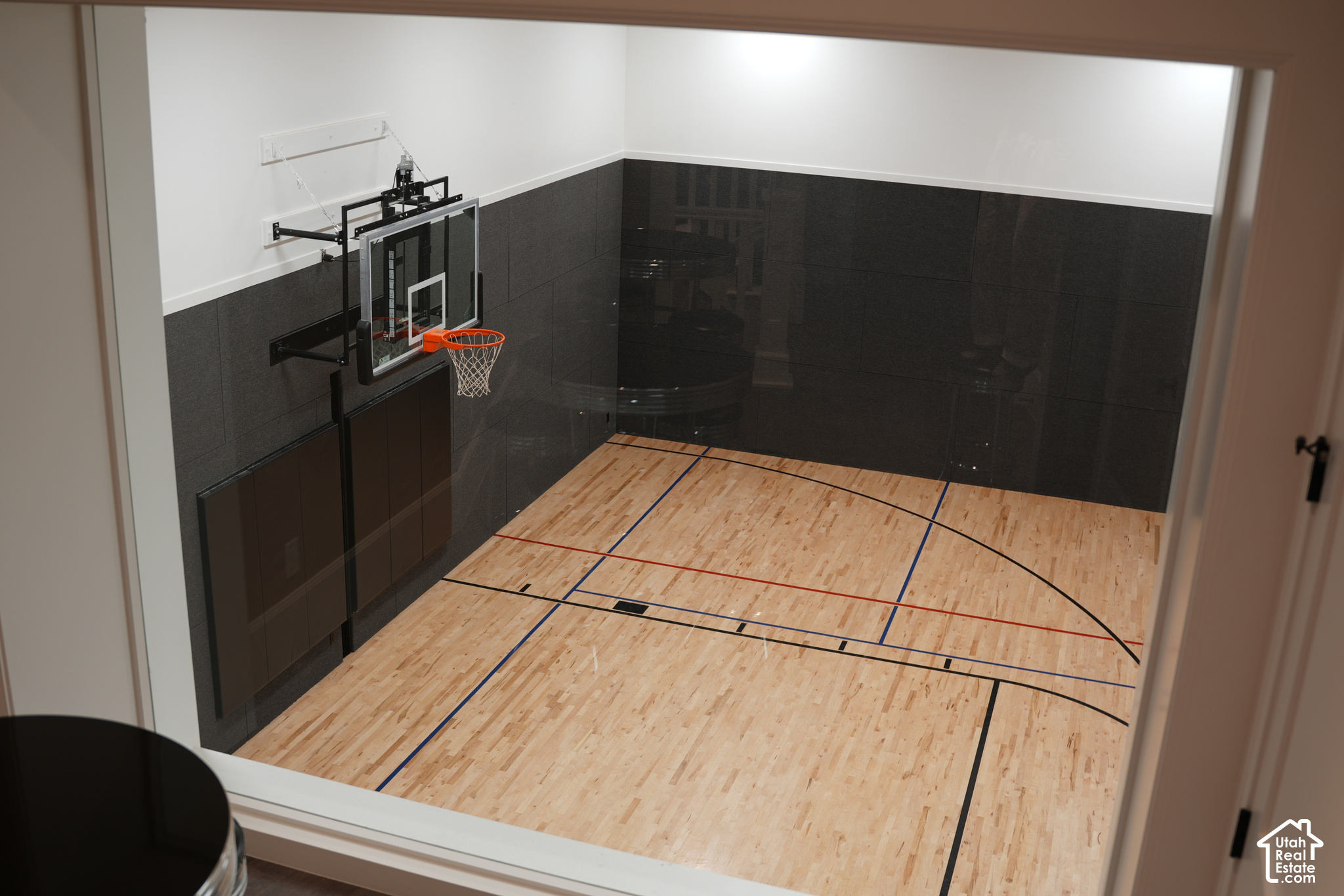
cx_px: 672
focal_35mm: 36
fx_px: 1344
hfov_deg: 53.1
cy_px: 448
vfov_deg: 36.9
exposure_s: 1/30
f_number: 2.8
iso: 80
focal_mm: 24
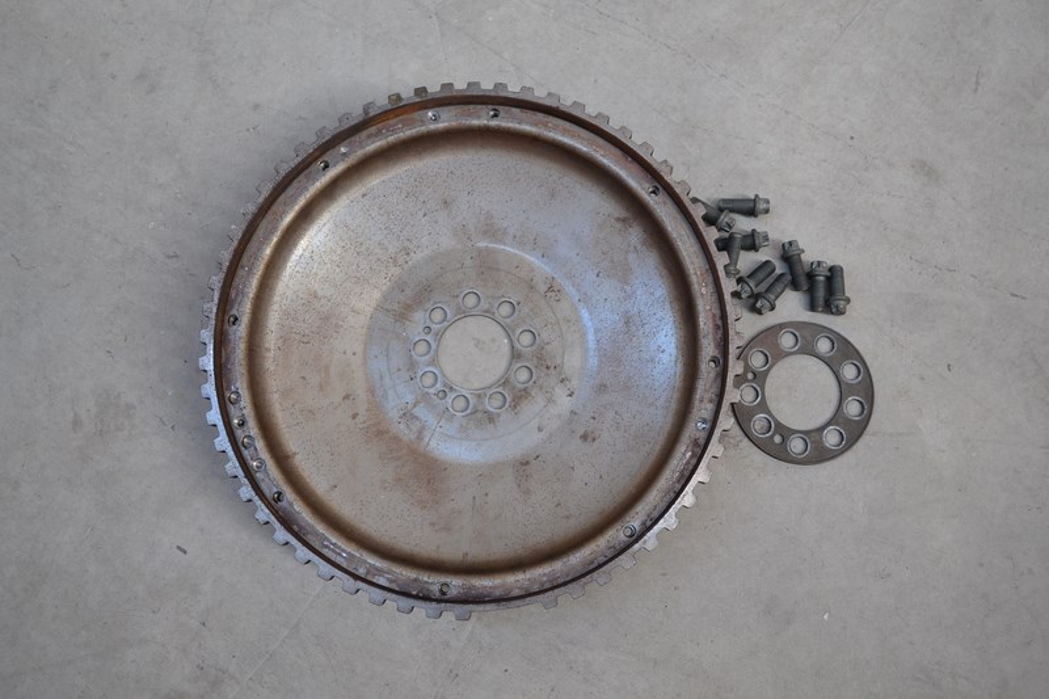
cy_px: 350
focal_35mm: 33
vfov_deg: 40.0
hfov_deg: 57.2
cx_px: 524
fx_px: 961
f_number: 3.8
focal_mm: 22
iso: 400
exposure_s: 1/40
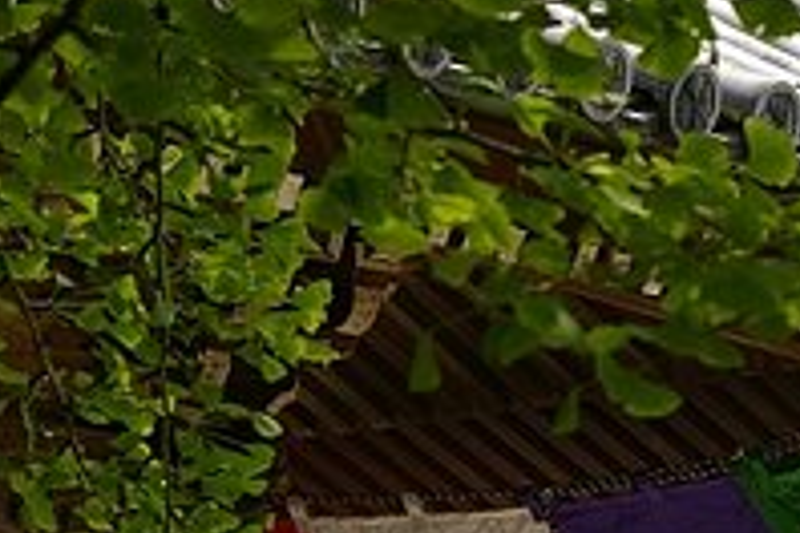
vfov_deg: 3.7
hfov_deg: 5.6
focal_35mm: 368
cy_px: 563
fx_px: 8177
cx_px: 634
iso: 200
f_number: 11
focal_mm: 95
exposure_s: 1/200
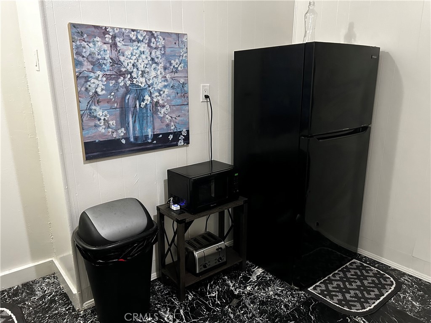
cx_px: 216
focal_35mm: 26
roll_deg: +1.4
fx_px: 324
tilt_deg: -14.9
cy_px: 162
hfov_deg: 67.3
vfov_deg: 53.1
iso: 500
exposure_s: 1/40
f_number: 1.5
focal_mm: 5.7
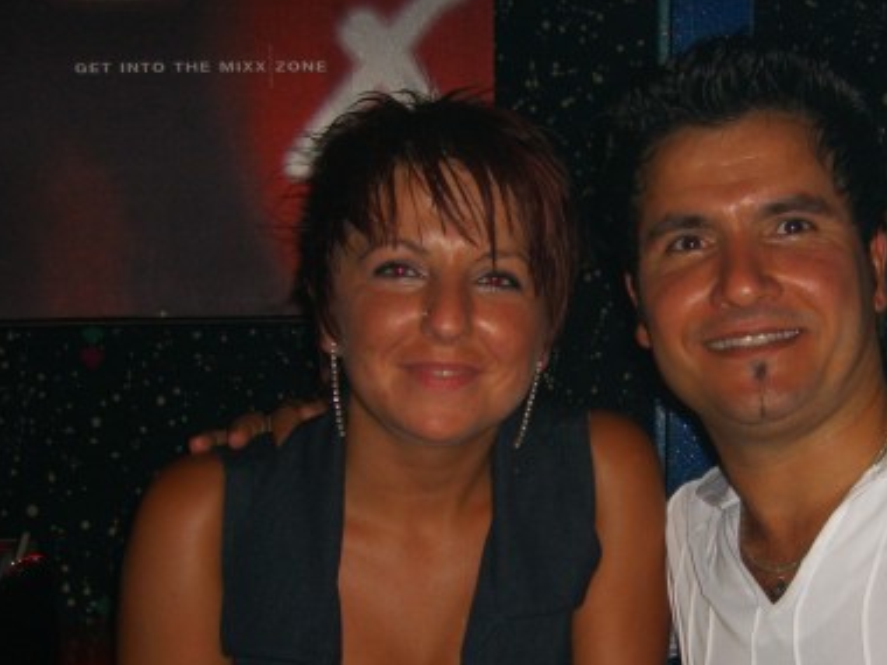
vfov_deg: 24.2
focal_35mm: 60
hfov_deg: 31.7
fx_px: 1537
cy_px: 485
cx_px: 656
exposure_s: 1/60
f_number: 2.8
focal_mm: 7.9
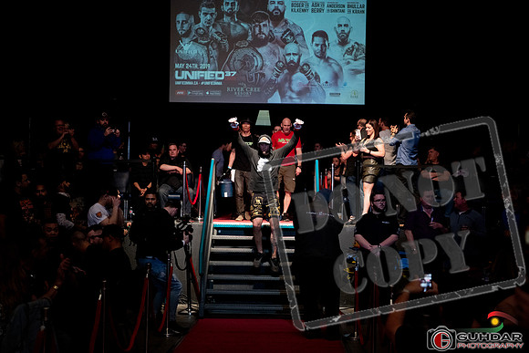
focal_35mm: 70
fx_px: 1029
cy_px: 176
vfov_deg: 19.5
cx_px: 264
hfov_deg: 28.8
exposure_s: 1/500
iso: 3200
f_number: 2.8
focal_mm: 70
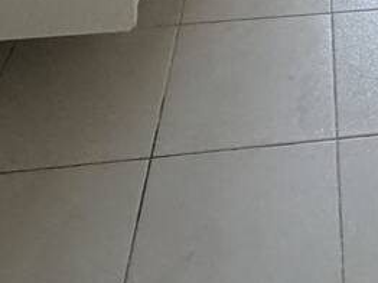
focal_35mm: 77
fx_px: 840
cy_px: -455
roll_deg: -2.2
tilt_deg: -8.7
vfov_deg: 12.9
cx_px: 439
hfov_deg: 23.4
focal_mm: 2.22
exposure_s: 1/60
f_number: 2.2
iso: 320
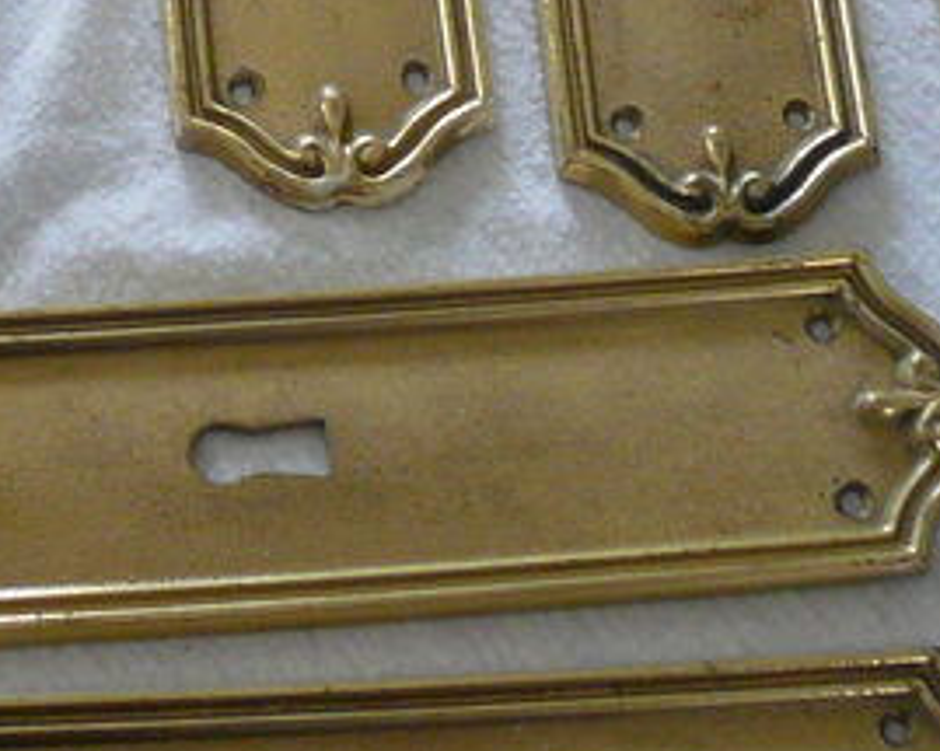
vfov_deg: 12.8
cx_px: 59
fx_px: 3226
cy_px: -265
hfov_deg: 16.3
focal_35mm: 116
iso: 200
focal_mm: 5.2
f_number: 2.9
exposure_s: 1/40
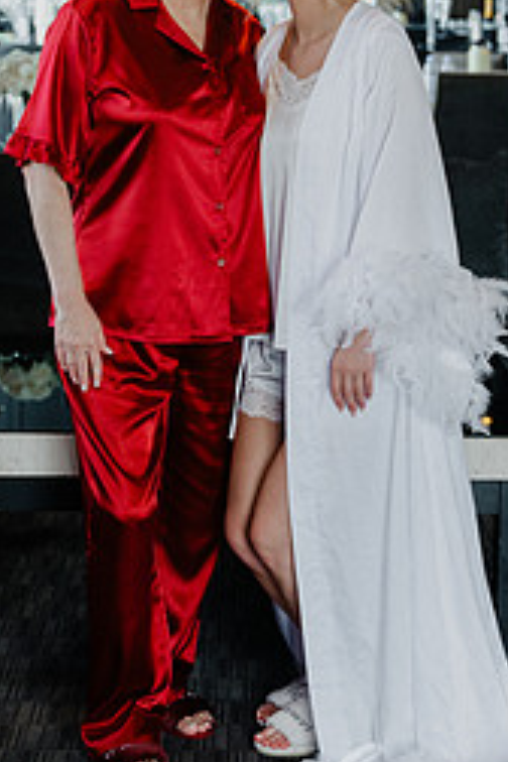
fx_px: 1926
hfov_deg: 15.0
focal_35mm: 91
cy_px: 275
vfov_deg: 22.3
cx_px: 293
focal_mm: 51
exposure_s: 1/250
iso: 720
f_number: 3.5
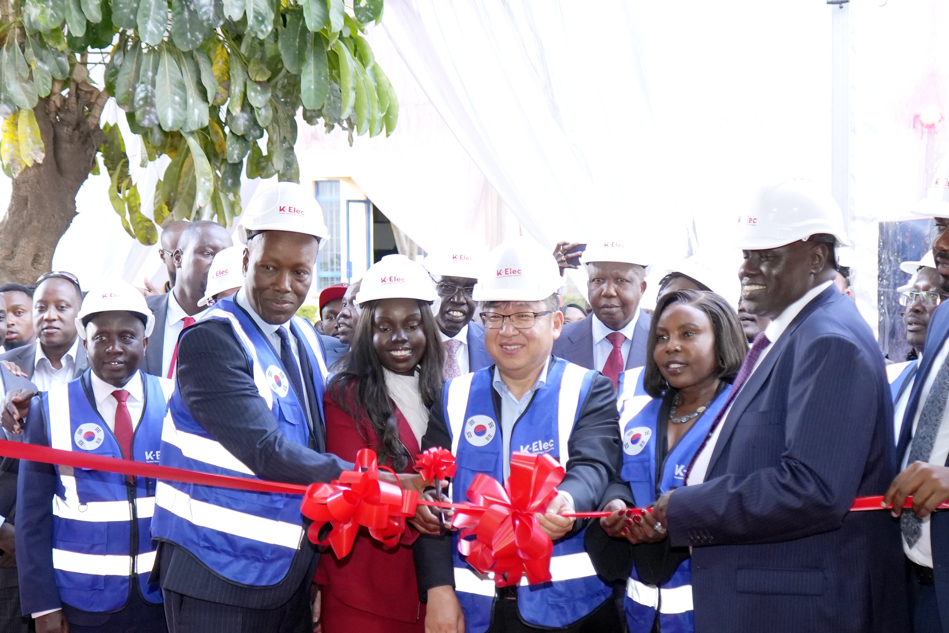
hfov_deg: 36.2
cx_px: 432
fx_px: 1450
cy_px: 362
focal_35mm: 55
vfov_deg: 24.6
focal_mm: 30
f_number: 3.5
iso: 1250
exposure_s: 1/200
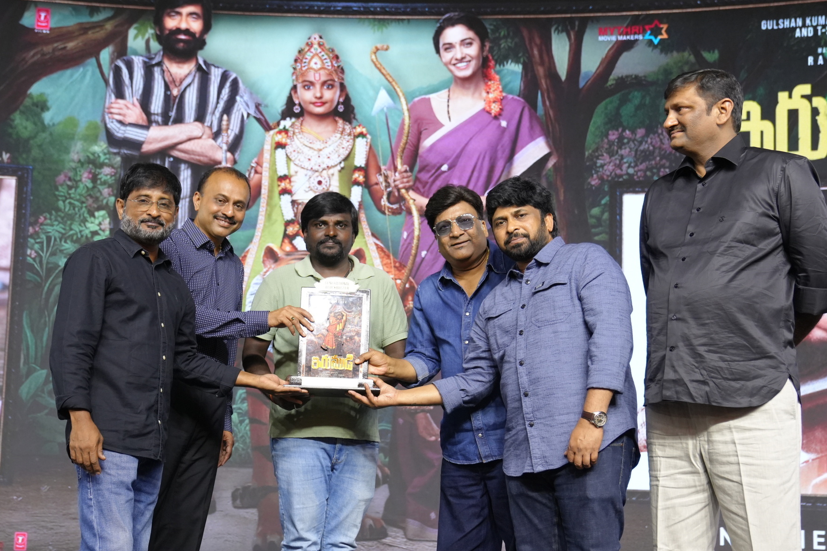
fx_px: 1263
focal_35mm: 55
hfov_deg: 36.2
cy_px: 356
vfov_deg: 24.5
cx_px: 387
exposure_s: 1/160
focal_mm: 38
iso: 1600
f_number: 3.5
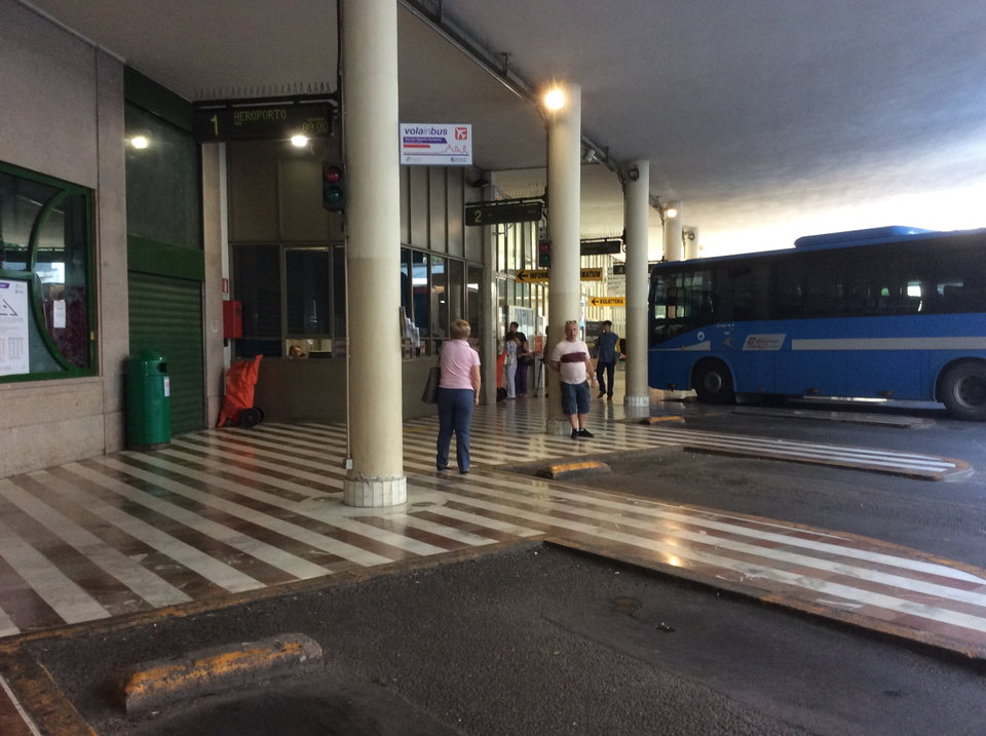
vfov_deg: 44.1
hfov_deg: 56.9
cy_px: 368
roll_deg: +0.1
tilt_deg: -2.0
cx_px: 493
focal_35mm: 32
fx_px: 910
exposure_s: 1/24
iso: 100
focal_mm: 3.3
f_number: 2.4
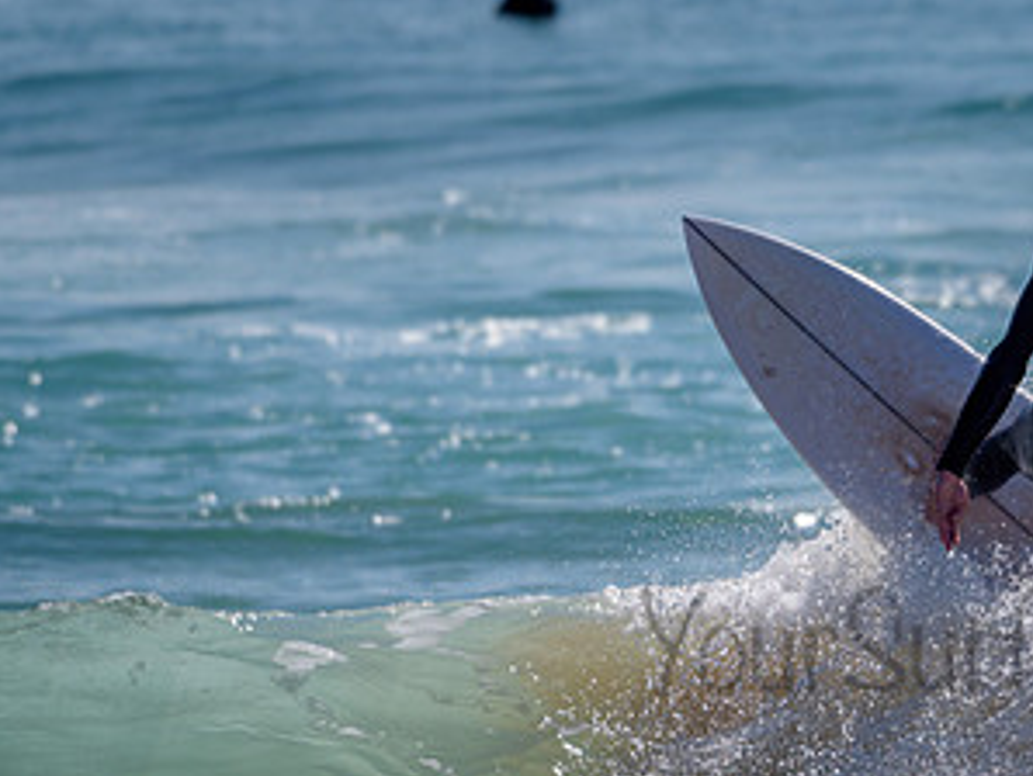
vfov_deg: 2.0
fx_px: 21802
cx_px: 1043
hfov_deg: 2.7
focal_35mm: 730
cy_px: 482
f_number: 5.6
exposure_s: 1/2000
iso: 90
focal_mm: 320
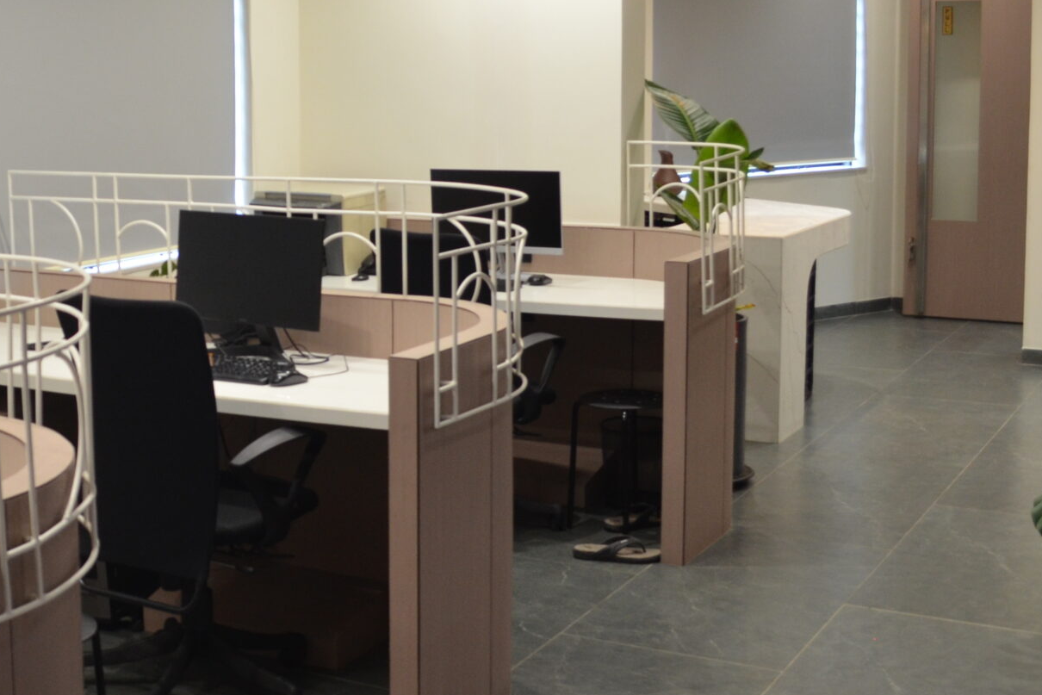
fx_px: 1650
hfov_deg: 33.4
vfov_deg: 23.7
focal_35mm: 57
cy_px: 253
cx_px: 125
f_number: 4
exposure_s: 1/60
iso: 560
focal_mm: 18
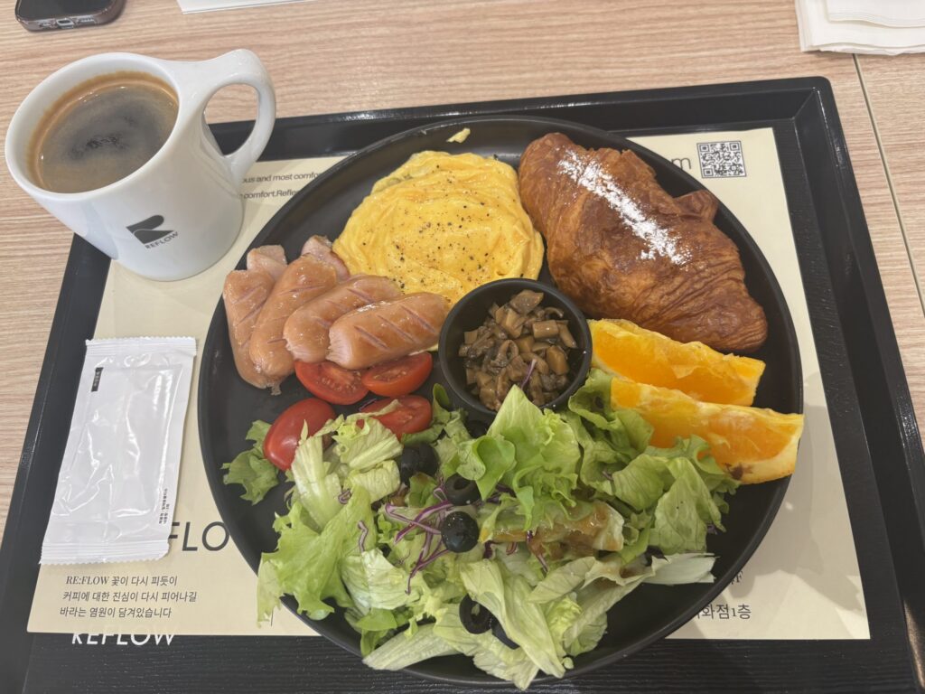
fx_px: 695
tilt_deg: -65.8
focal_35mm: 26
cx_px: 462
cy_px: 347
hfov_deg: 67.3
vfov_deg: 53.1
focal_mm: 5.96
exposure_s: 1/60
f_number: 1.6
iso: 125
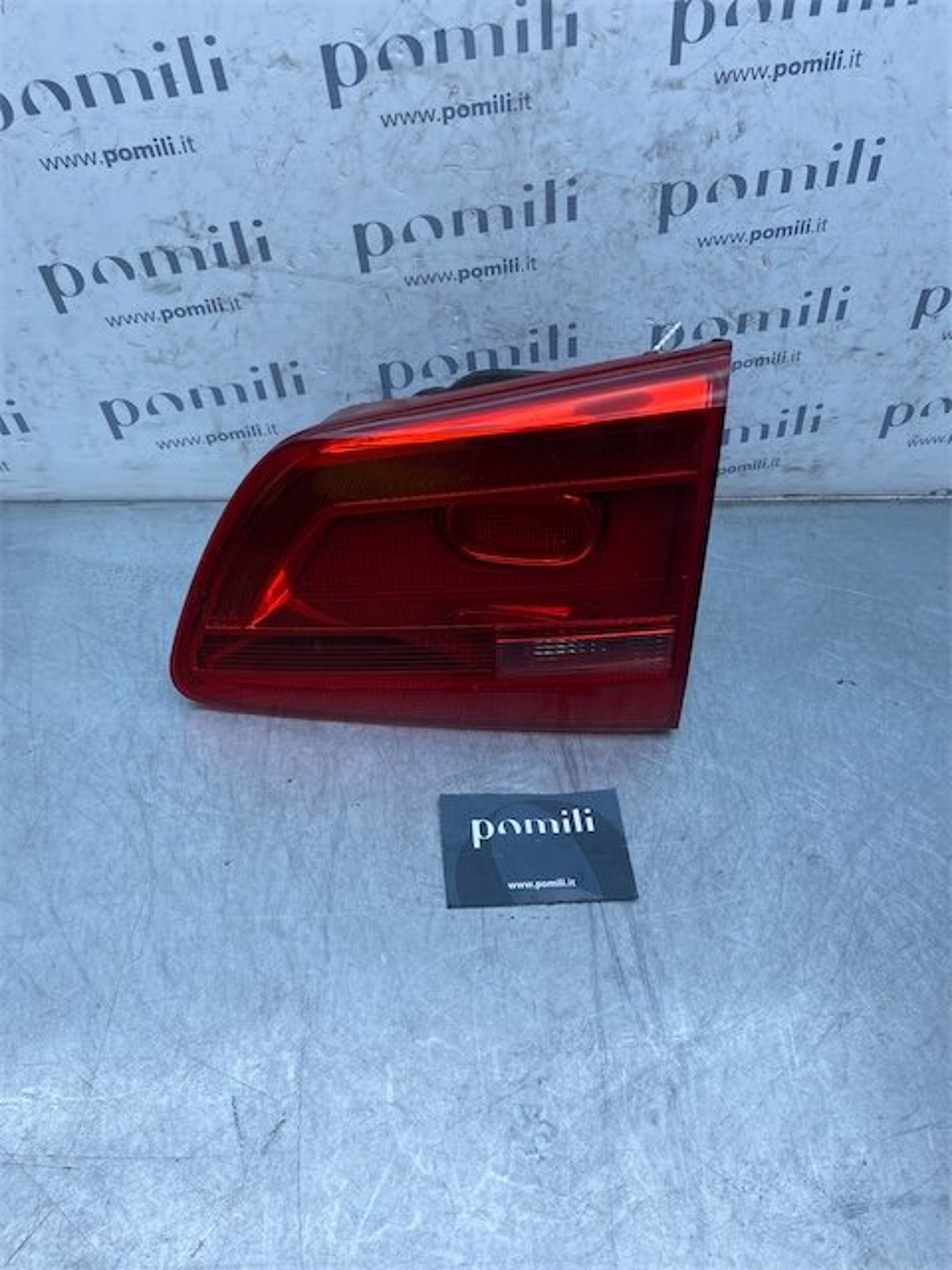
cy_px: 635
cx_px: 476
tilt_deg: -50.0
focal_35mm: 26
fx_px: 953
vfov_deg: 67.3
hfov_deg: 53.1
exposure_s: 1/934
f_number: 1.8
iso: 32
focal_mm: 4.25
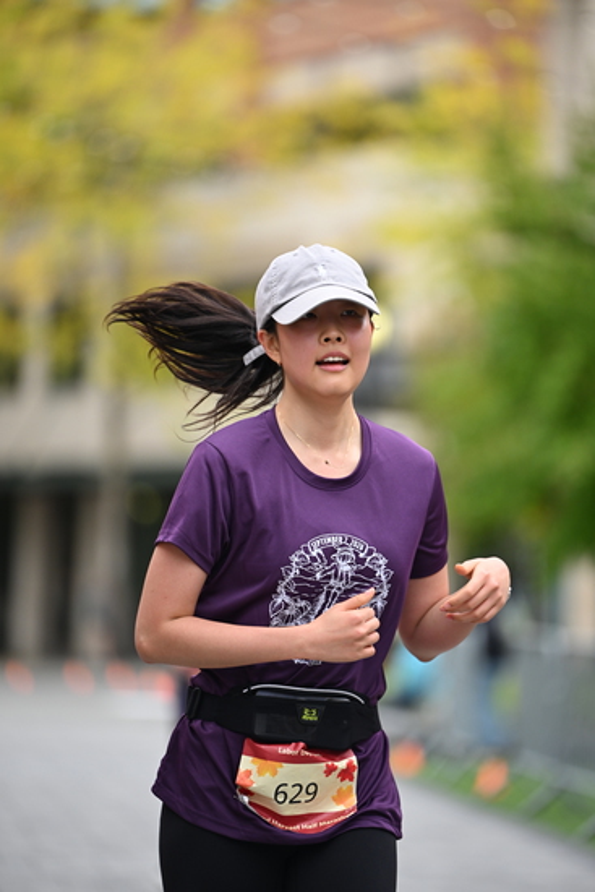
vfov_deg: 10.5
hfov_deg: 7.0
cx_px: 298
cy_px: 446
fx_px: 4831
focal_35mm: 195
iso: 640
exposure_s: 1/1600
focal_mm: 195
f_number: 2.8
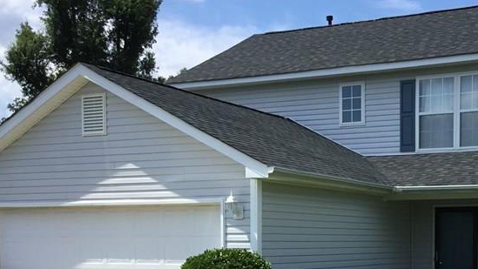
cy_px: 286
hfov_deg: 32.7
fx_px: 799
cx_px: 353
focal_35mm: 63
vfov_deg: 18.5
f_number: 2.4
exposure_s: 1/1404
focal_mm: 3.3
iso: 25
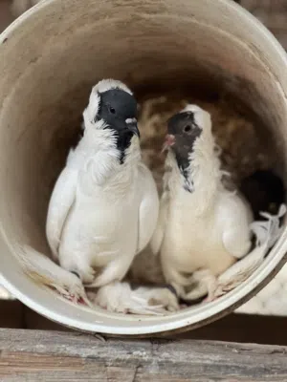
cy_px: 191
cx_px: 144
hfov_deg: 19.1
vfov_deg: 25.3
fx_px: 851
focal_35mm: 77
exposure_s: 1/67
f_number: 2.8
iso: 250
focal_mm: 9
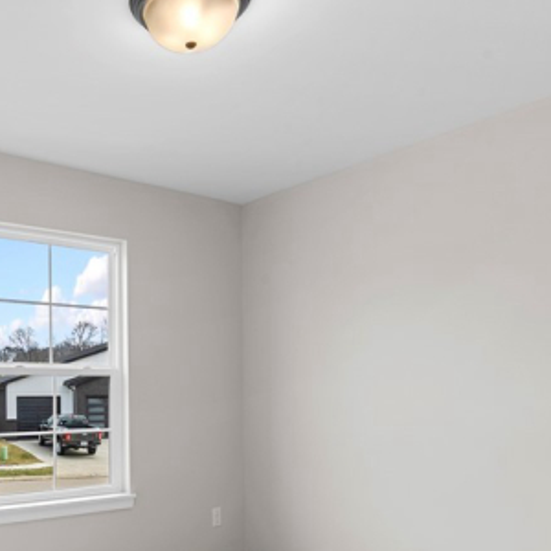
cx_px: 107
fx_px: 612
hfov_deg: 45.9
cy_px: 399
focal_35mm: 34
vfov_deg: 47.0
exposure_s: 1/25
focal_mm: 16
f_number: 11
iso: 400
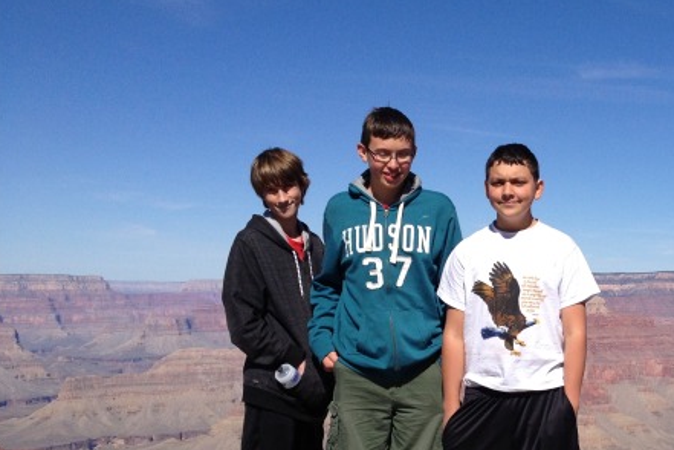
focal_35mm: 66
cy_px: 346
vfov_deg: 20.4
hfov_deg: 29.3
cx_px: 607
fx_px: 1236
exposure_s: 1/2907
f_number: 2.4
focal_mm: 4.28
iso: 50
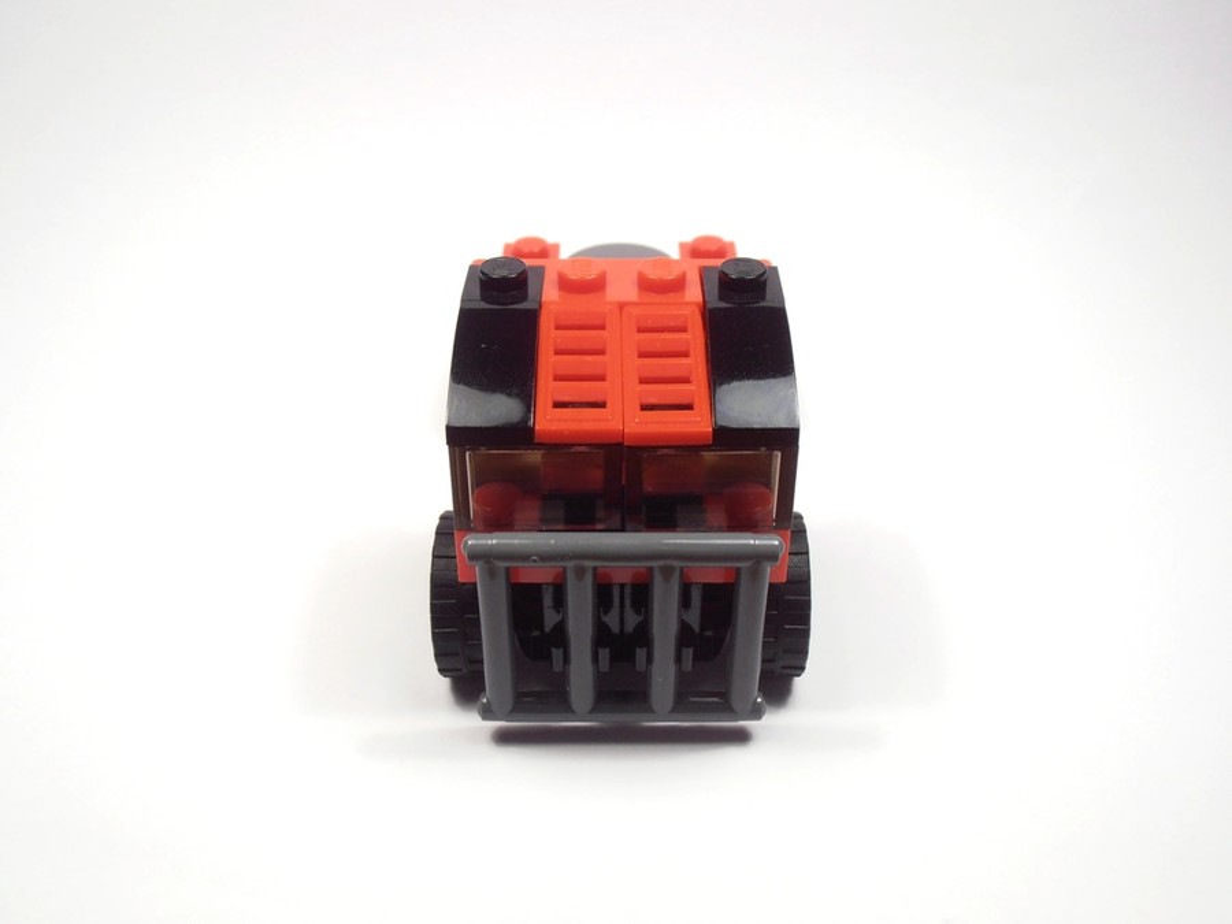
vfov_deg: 38.7
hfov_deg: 50.1
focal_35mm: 37
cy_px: 462
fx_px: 1317
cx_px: 616
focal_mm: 6.61
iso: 80
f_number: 3.9
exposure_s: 1/60
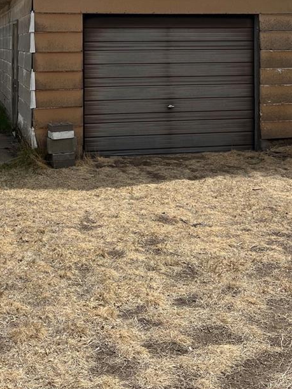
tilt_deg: -0.3
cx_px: 80
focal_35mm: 51
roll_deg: -1.1
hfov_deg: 28.2
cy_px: 53
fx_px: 574
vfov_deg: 35.7
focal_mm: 5.7
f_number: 1.5
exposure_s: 1/10309
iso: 50
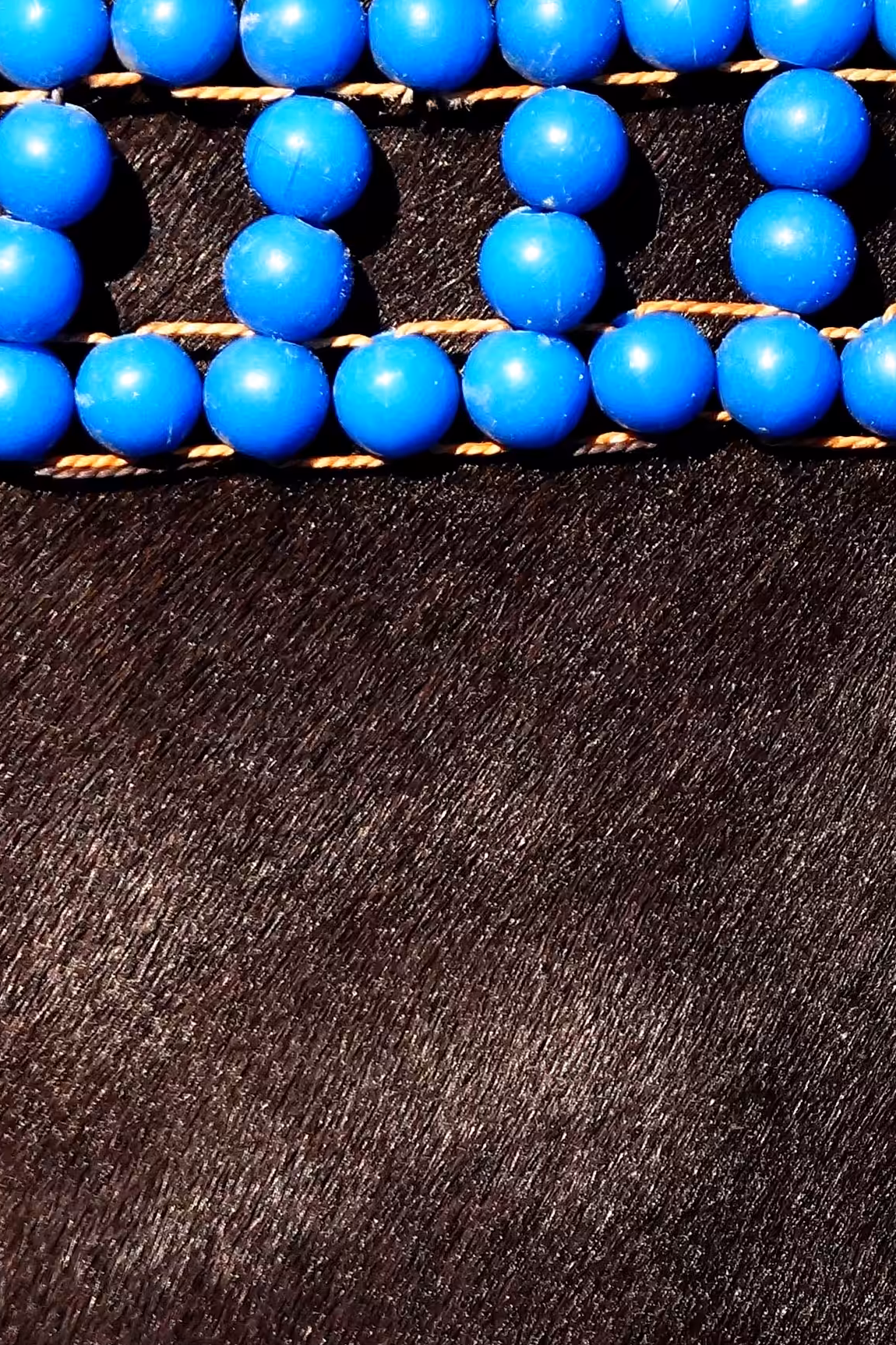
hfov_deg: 5.3
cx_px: 61
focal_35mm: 261
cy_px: 914
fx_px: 9735
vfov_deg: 7.9
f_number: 5.6
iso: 400
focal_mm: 55
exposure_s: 1/1000
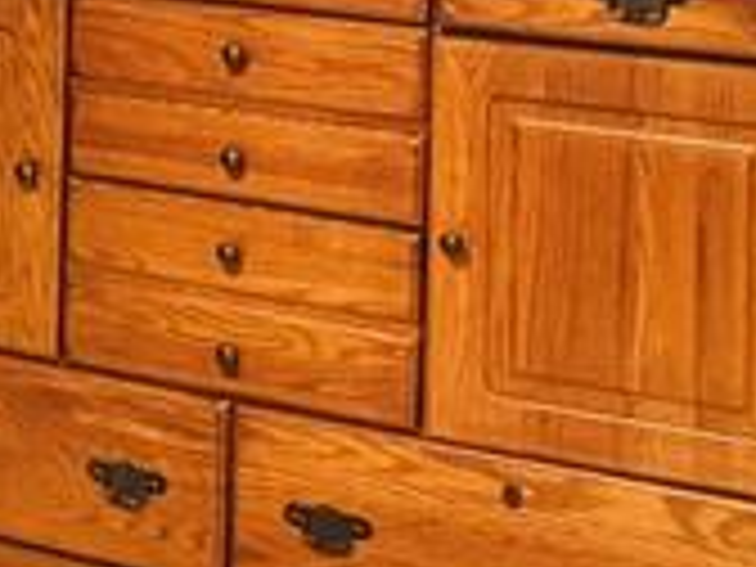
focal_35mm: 146
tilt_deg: -2.4
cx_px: -1130
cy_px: -364
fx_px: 3189
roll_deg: -0.6
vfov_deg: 9.8
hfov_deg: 11.1
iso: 800
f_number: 1.78
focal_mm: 6.76
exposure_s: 1/60
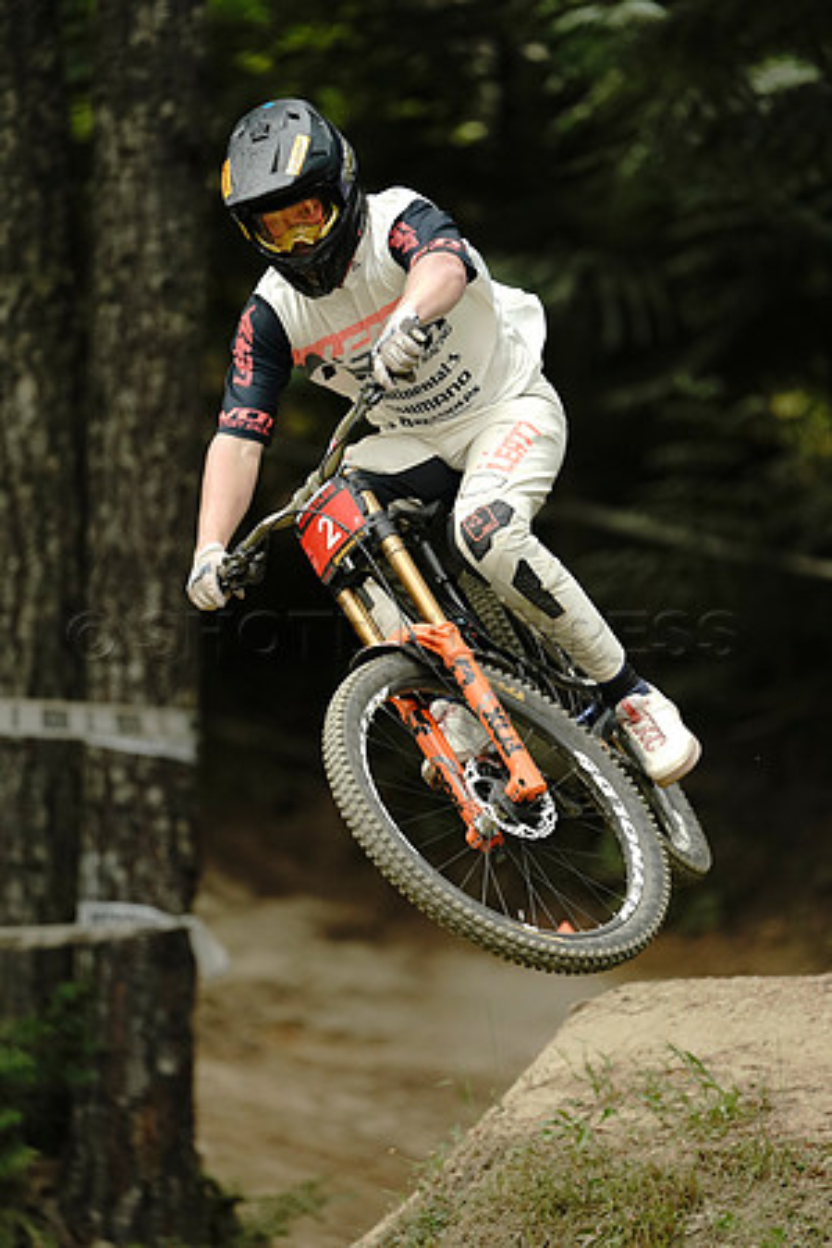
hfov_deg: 2.3
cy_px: 624
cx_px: 416
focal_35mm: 600
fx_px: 20798
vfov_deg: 3.4
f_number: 4
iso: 2000
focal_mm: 600
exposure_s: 1/1600
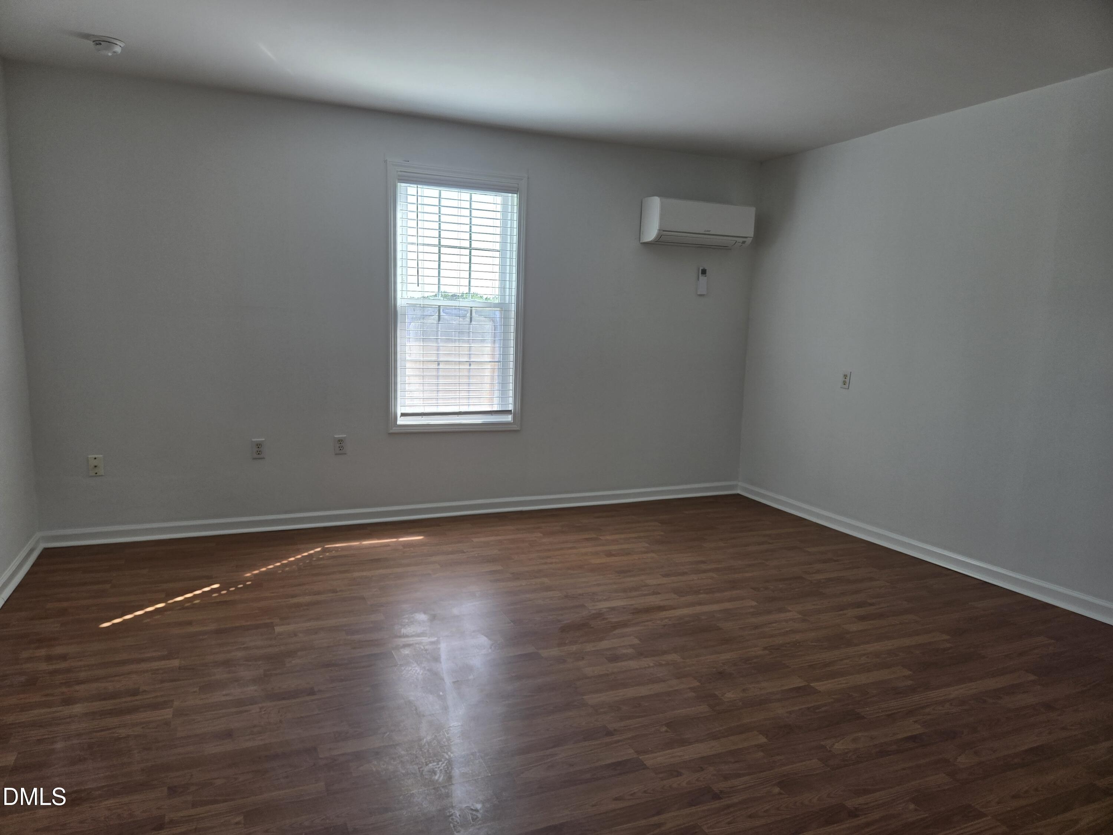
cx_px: 556
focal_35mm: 23
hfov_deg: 73.9
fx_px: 740
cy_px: 418
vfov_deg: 58.9
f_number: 1.8
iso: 64
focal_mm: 5.4
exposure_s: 1/180
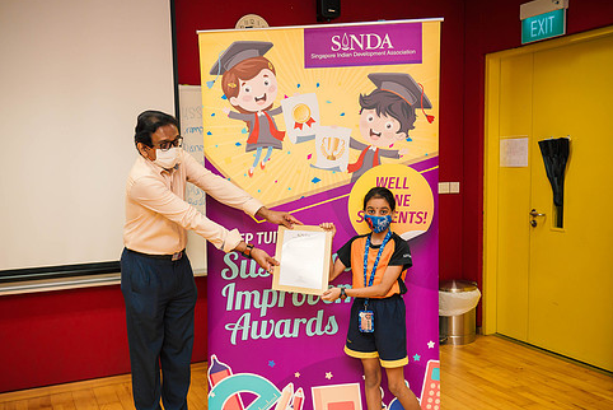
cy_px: 239
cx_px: 296
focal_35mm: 37
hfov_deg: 51.8
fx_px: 630
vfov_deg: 35.9
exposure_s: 1/125
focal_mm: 14
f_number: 2.2
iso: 400
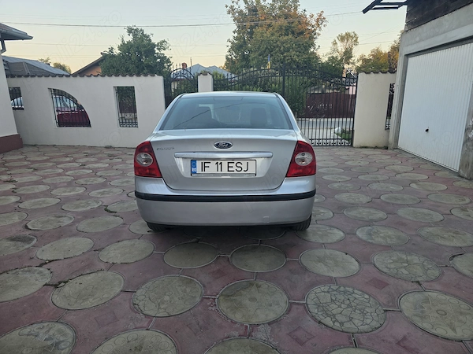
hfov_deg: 73.9
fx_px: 314
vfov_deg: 58.9
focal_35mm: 23
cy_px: 177
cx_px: 236
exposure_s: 1/180
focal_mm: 6.3
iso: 64
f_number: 1.7
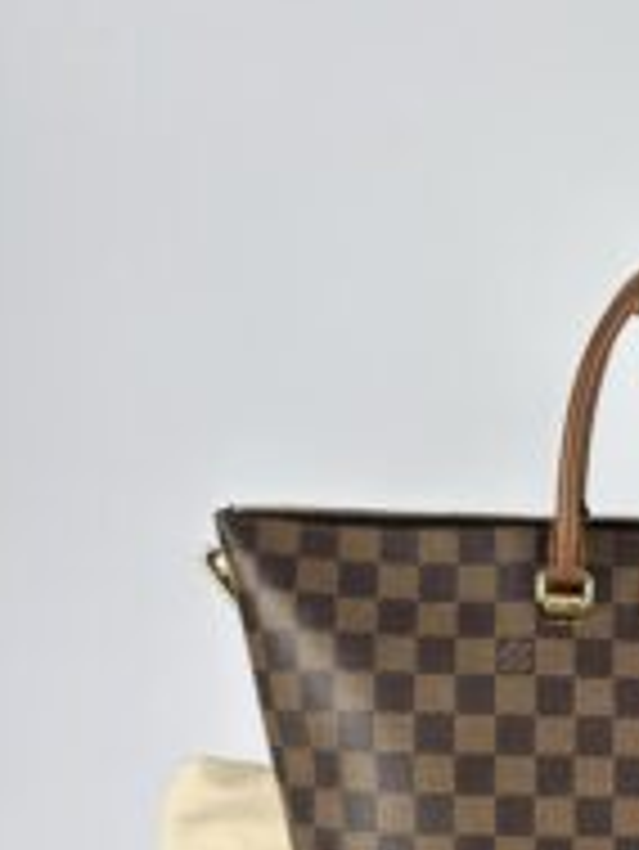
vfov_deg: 32.9
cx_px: 666
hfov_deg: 25.1
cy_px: 783
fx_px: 1352
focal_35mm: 55
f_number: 1.5
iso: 32
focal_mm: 5.7
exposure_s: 1/120
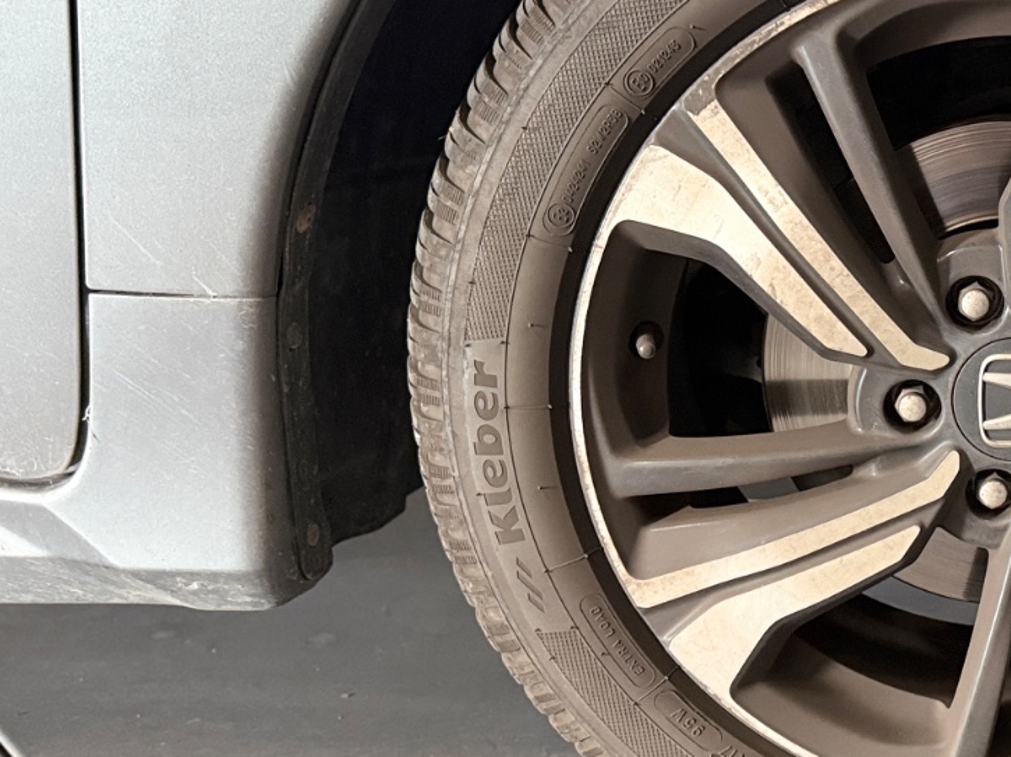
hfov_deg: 33.3
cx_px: 996
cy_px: 371
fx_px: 1547
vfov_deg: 27.5
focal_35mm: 53
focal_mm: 6.76
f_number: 1.78
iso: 640
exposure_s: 1/33
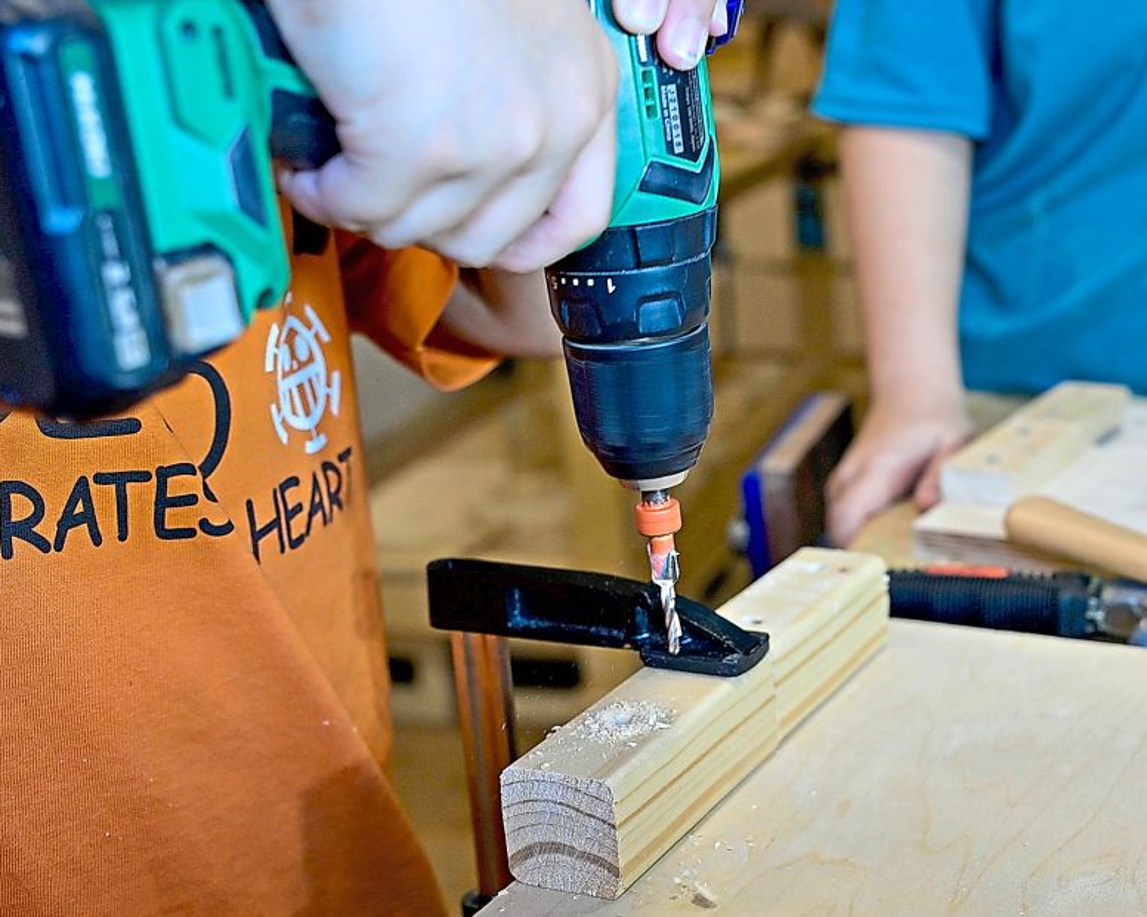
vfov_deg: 29.6
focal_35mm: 51
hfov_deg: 35.6
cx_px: 896
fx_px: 1730
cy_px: 413
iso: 1000
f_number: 4
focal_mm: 34
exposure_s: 1/250
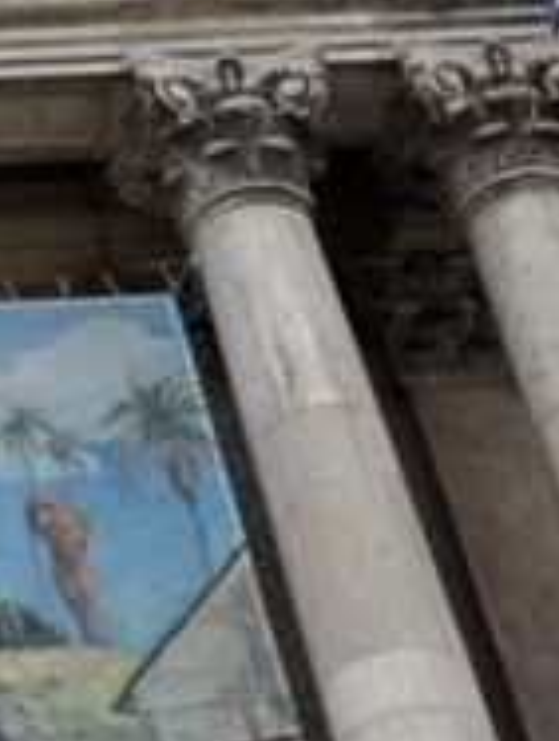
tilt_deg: +44.9
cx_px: -769
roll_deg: +0.8
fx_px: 3047
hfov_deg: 9.4
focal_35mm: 142
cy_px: -4
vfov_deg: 13.7
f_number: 1.6
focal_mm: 5.96
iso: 50
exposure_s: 1/3650
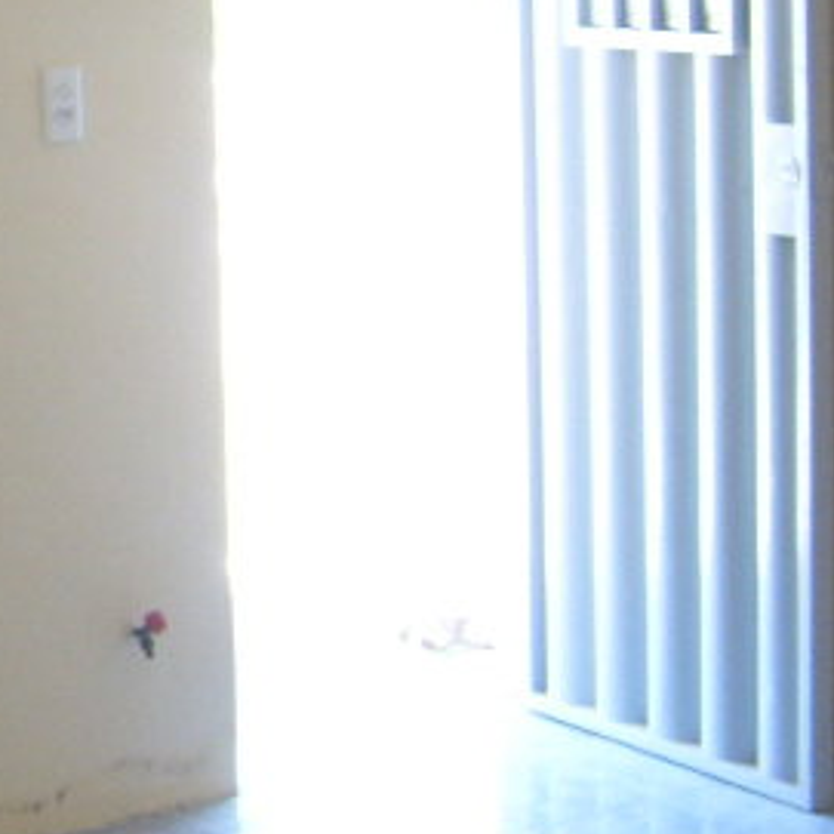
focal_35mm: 117
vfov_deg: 14.9
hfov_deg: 13.8
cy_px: 280
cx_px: -514
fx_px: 3189
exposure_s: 1/60
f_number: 2.8
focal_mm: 5.8
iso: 80
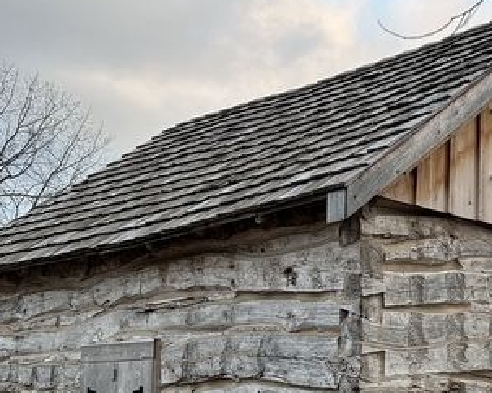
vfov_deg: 22.2
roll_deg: -0.4
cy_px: 361
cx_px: 445
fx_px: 975
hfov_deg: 27.3
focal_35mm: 67
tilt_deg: +2.3
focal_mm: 5.7
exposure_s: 1/343
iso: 50
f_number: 1.5
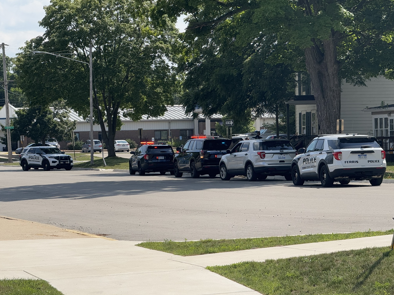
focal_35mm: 121
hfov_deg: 16.3
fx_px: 1377
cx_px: 197
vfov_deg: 12.2
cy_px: 148
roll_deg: +1.4
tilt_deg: +0.0
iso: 64
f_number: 2.8
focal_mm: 15.66
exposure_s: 1/1689
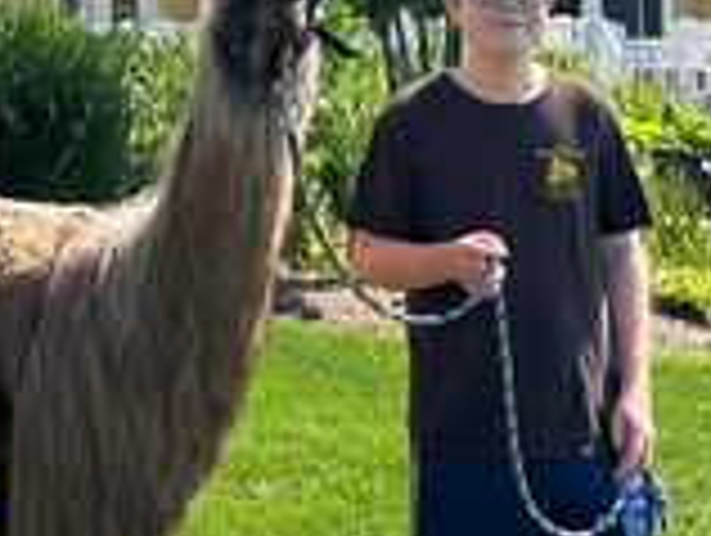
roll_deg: +0.3
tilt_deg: +1.6
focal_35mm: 97
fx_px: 1995
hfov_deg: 19.9
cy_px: -41
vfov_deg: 14.9
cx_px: 86
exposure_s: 1/5263
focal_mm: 6.86
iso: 80
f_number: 1.78
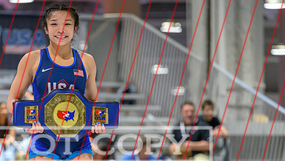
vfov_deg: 4.6
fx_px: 2011
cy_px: 173
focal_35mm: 266
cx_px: 47
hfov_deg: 8.1
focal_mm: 120
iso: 4000
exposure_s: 1/400
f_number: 2.8
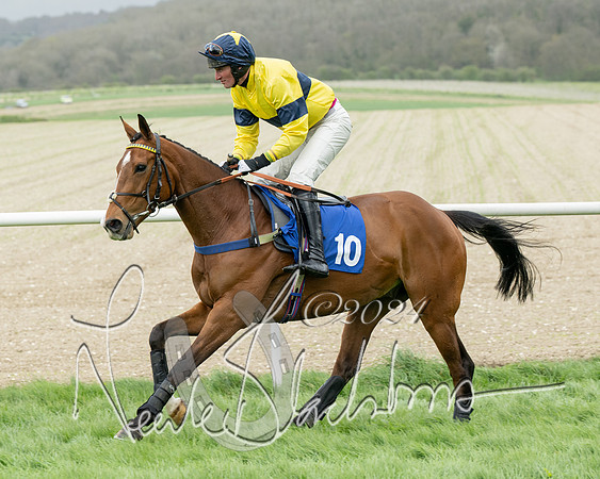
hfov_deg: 11.4
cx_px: 258
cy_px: 222
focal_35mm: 169
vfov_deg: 9.1
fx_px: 2997
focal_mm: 115
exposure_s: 1/1000
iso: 400
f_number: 5
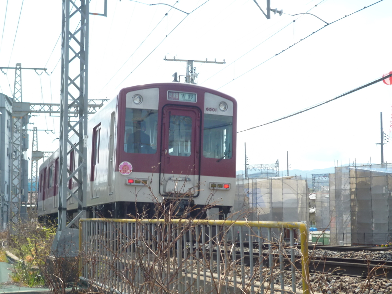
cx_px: 196
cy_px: 147
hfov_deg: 30.7
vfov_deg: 23.3
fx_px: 713
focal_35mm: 63
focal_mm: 11.2
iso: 100
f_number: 4.7
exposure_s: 1/250
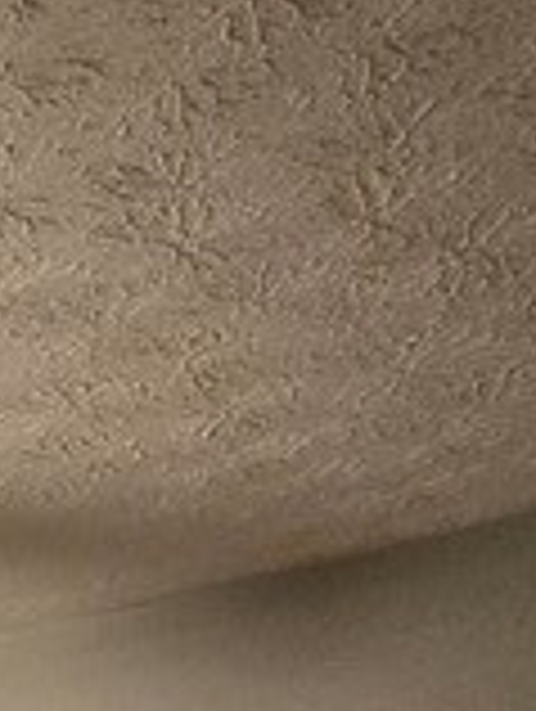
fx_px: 1730
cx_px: -504
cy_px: 1480
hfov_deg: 14.8
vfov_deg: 16.6
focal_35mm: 84
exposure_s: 1/60
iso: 1000
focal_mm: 2.2
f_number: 2.2
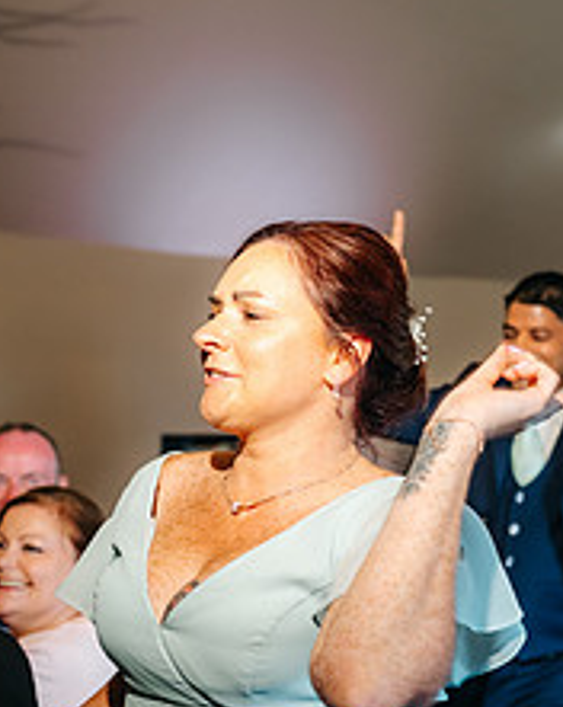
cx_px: 304
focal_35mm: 67
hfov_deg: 22.7
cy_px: 525
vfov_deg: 28.0
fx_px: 1399
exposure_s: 1/200
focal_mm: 35
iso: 640
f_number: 2.5
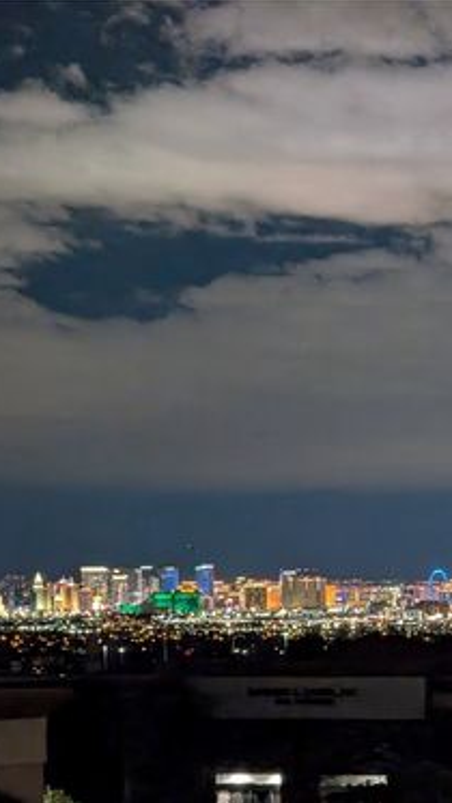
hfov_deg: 7.1
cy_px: 403
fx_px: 3641
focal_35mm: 171
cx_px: 353
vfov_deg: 12.6
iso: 1335
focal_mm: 19
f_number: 3.5
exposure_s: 1/20
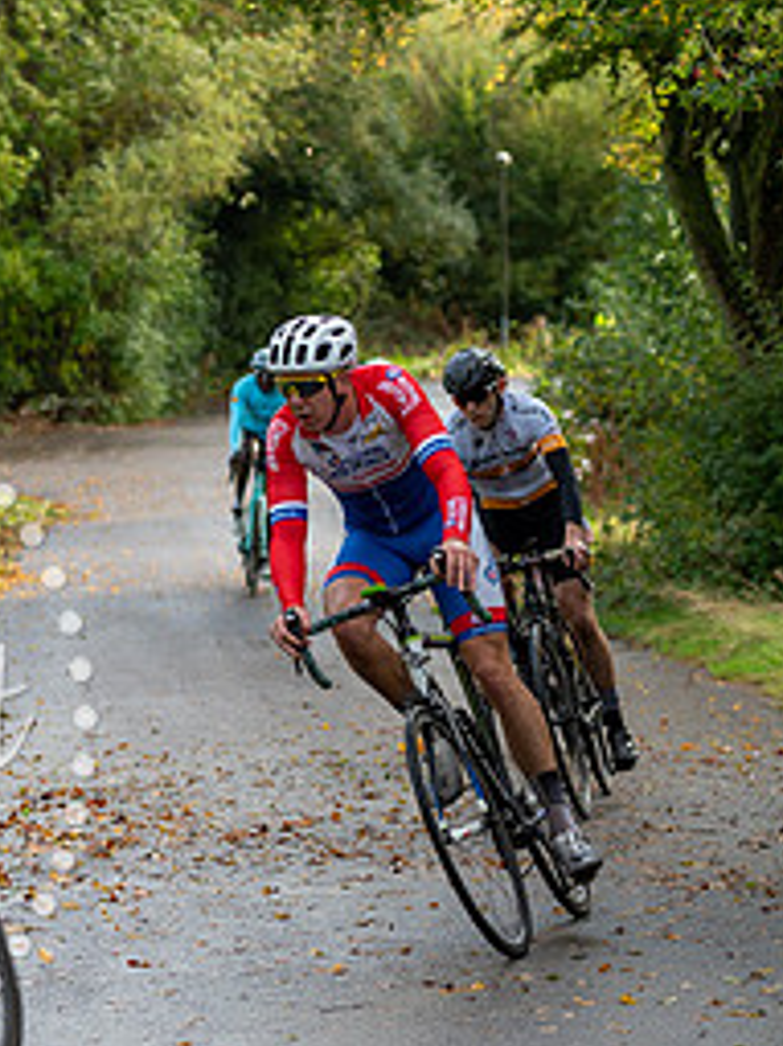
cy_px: 515
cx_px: 348
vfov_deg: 12.9
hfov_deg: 9.7
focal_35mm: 153
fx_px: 4618
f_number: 3.2
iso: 200
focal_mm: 70
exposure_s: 1/500
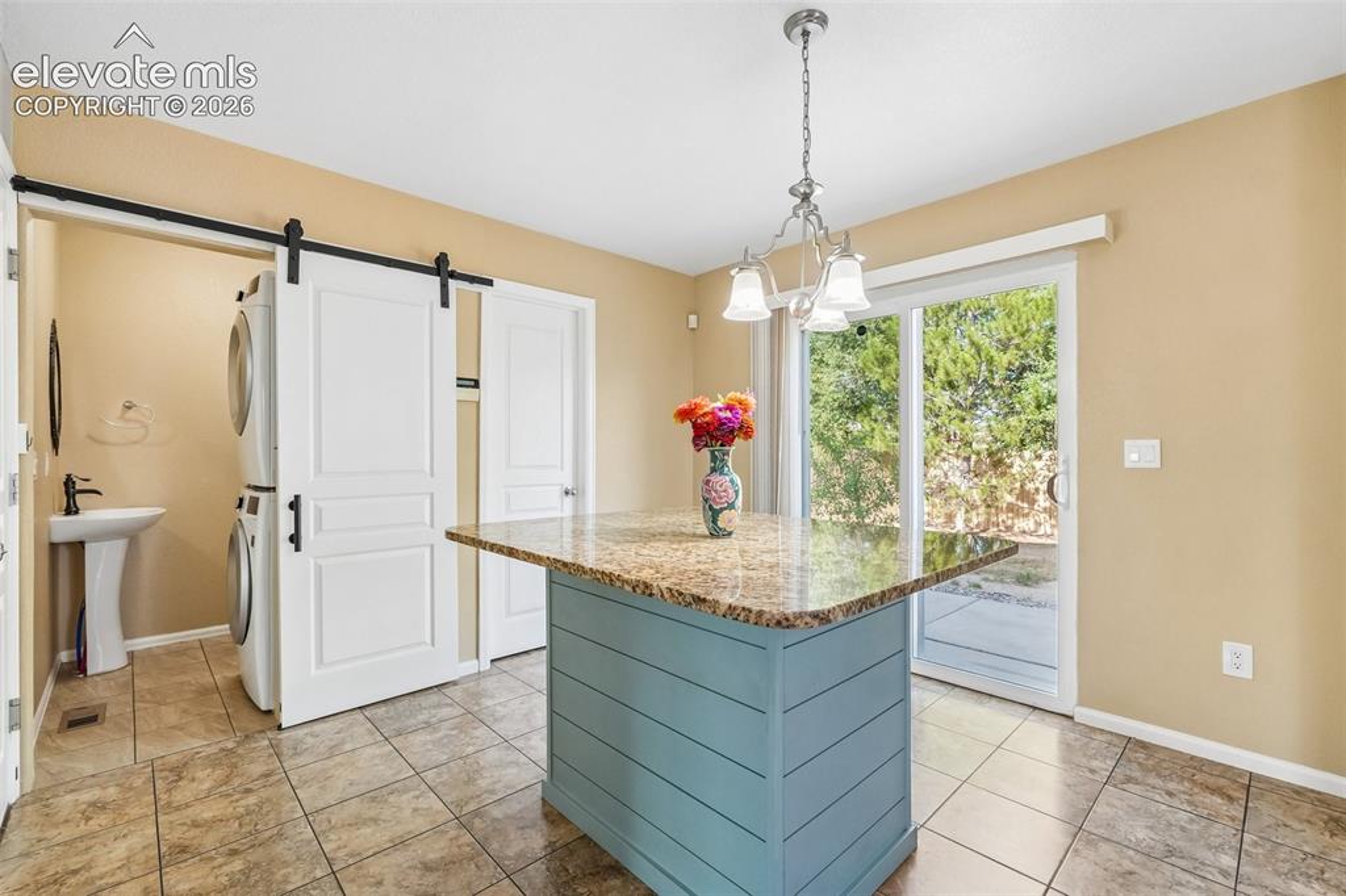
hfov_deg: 100.4
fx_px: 561
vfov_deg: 77.3
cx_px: 673
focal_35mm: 15
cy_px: 448
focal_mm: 10
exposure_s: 1/15
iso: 800
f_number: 8
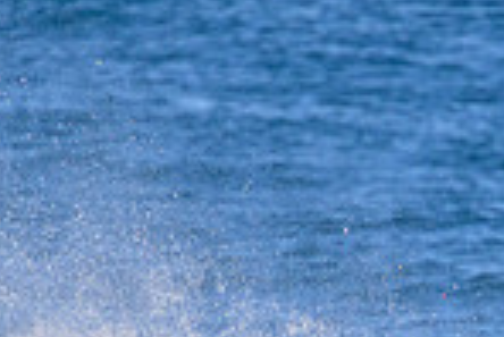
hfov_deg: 0.7
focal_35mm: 3138
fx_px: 43974
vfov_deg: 0.4
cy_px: 642
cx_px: 579
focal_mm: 800
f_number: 11
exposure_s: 1/2000
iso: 1800
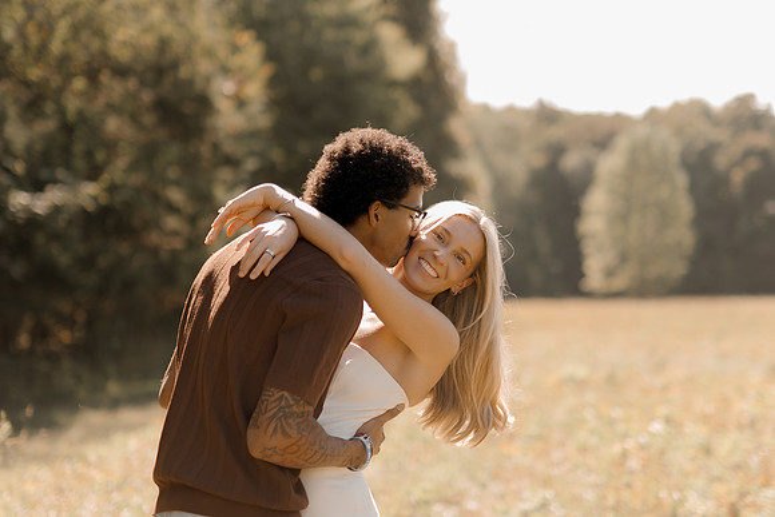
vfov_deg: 16.0
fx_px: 1834
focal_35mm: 85
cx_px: 396
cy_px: 244
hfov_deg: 23.9
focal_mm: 50
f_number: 1.4
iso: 125
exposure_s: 1/1250
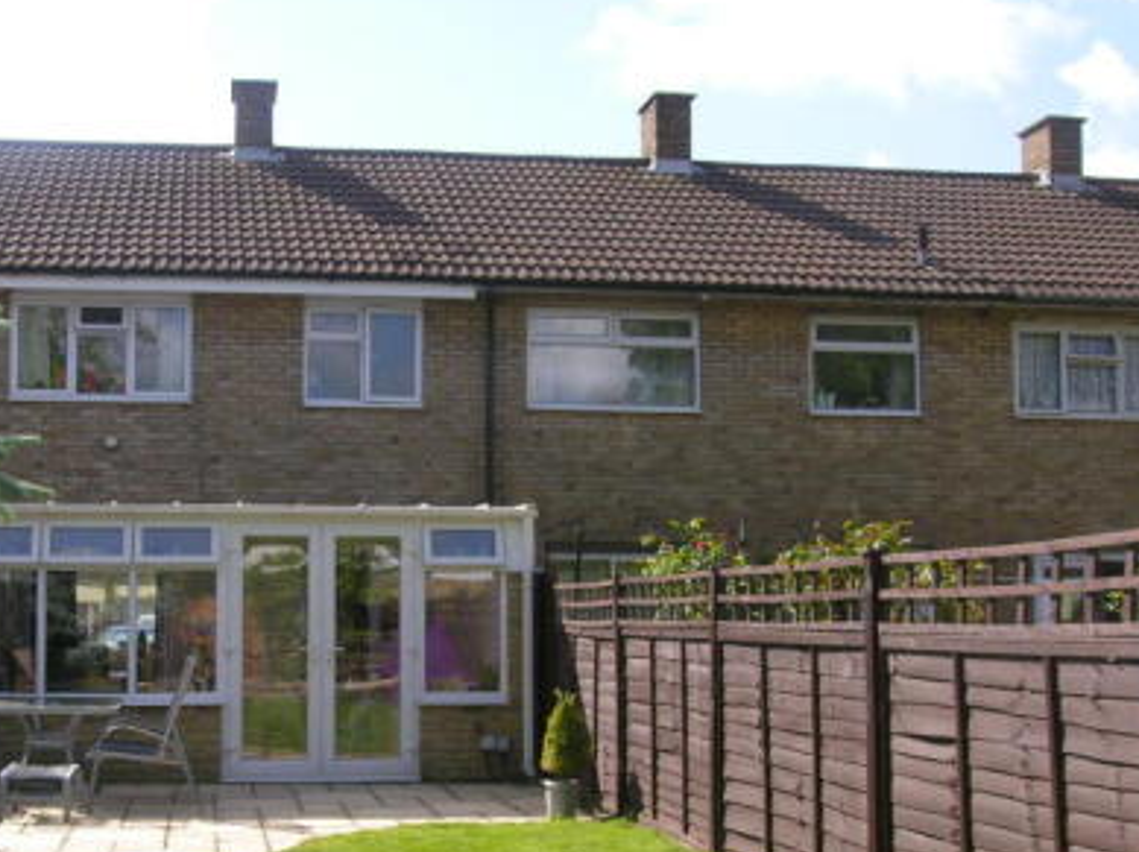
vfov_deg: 31.9
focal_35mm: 45
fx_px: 1479
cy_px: 572
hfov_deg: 41.3
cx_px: 338
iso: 50
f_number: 5.5
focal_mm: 7.5
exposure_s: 1/153
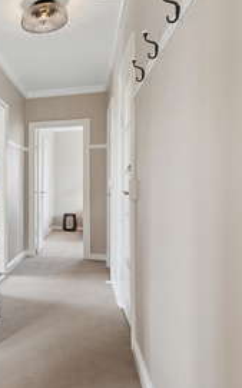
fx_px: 325
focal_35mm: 31
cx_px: -40
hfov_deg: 33.9
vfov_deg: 61.6
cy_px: 195
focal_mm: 13
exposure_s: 1/30
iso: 200
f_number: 8
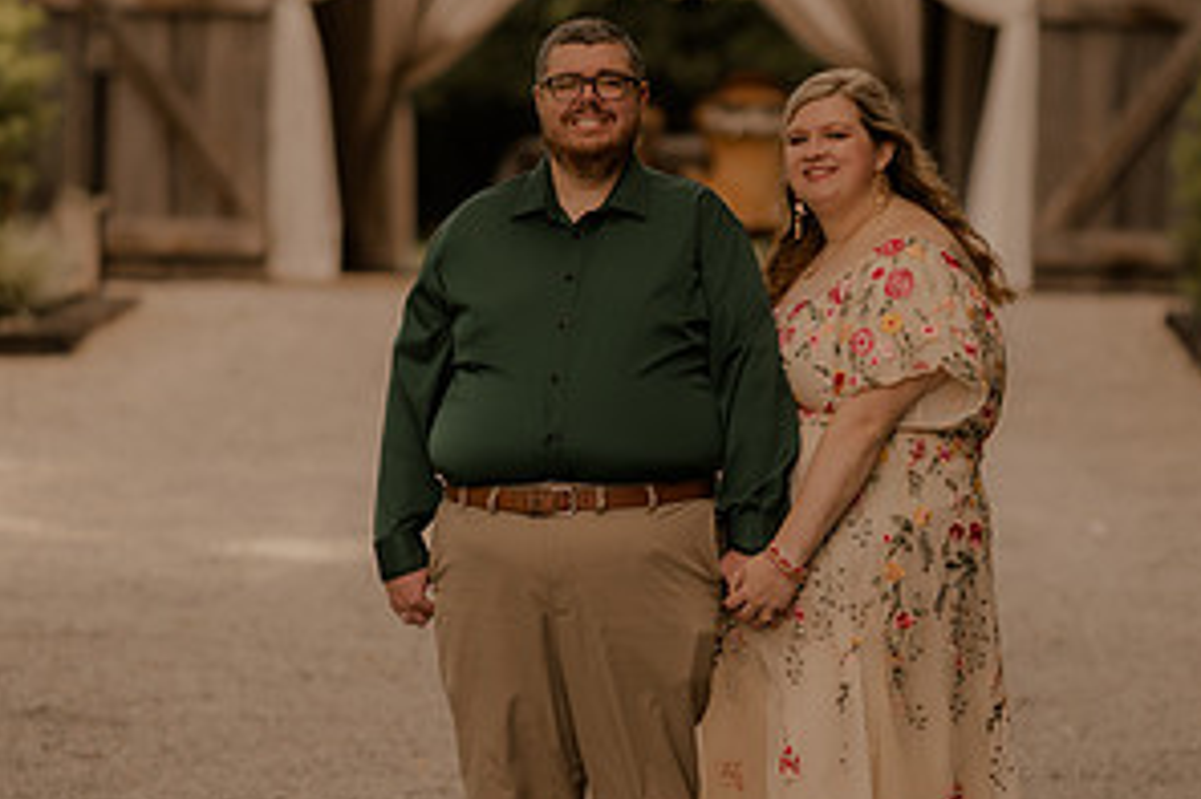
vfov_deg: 6.8
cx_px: 663
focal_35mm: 202
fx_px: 6735
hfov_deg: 10.2
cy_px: 568
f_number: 1.4
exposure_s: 1/2500
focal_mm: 85
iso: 250
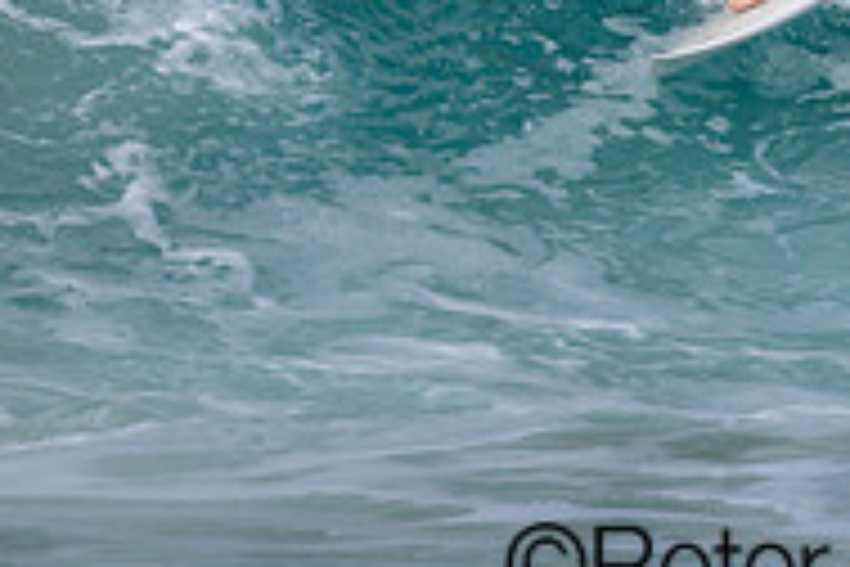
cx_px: 854
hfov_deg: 1.0
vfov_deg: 0.7
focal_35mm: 1996
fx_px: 47124
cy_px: -182
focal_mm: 650
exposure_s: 1/2000
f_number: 11
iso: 640
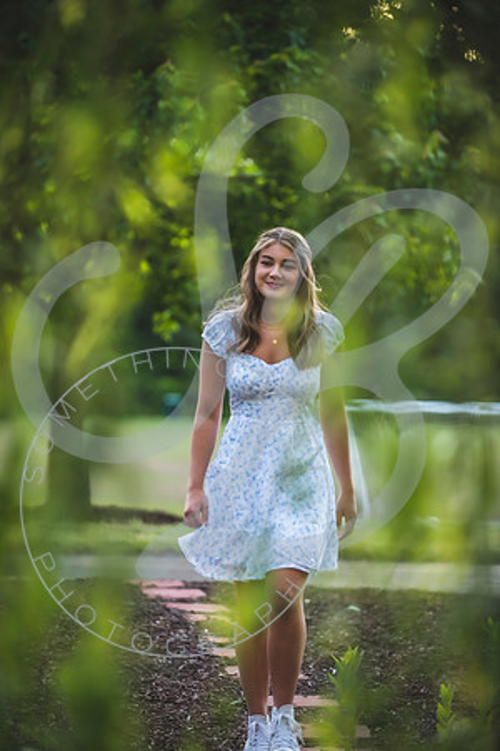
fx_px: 2812
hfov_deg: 10.2
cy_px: 376
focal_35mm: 135
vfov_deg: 15.2
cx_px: 250
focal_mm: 135
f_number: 2.8
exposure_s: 1/250
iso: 320
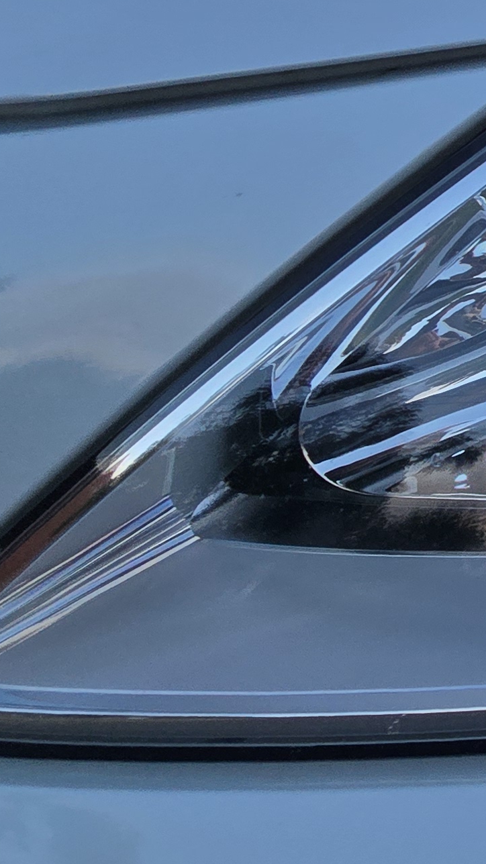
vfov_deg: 43.9
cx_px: 978
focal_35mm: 44
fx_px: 1009
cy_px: 160
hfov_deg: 18.1
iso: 80
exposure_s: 1/719
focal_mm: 2.2
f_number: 2.2
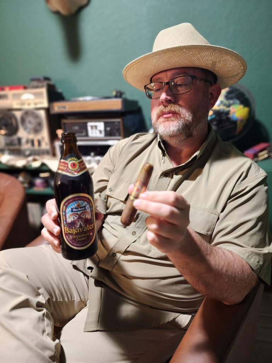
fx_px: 241
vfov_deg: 74.0
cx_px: 136
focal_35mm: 23
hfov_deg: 58.8
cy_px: 182
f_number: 1.8
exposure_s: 1/12
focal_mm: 6.4
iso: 400
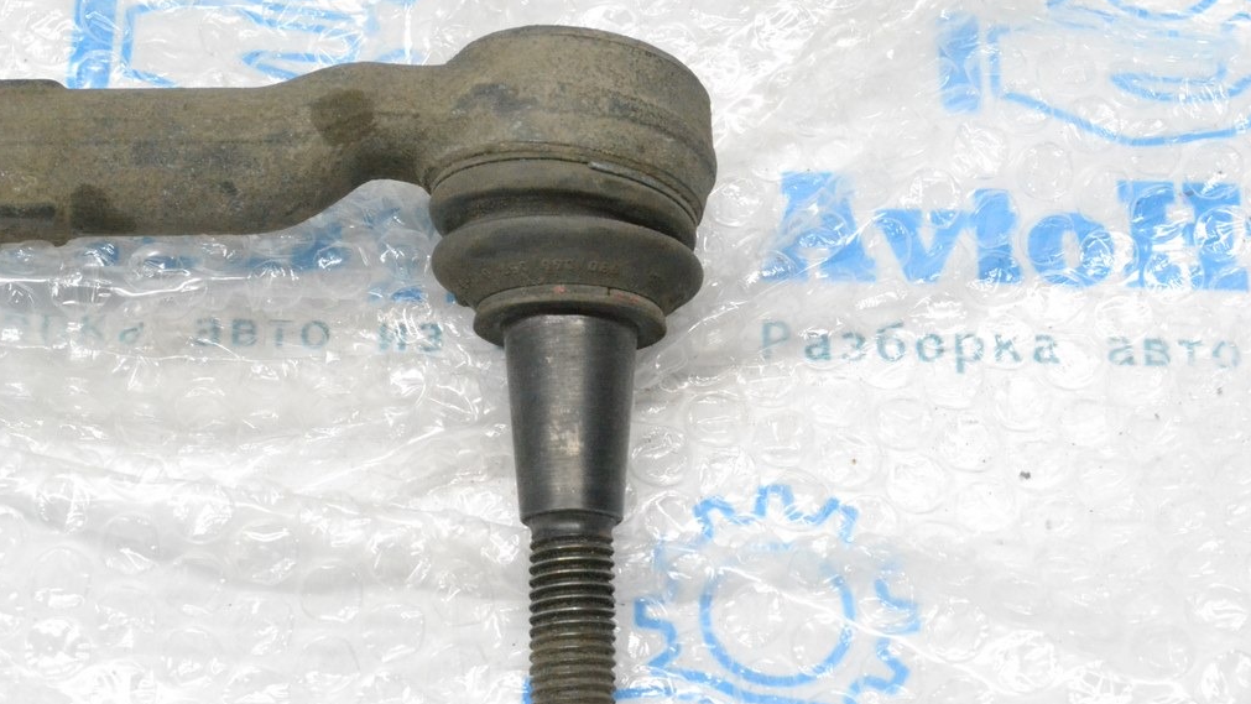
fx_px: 2904
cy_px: 373
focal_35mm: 88
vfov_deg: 13.8
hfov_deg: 24.3
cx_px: 619
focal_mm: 55
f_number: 11
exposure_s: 1/160
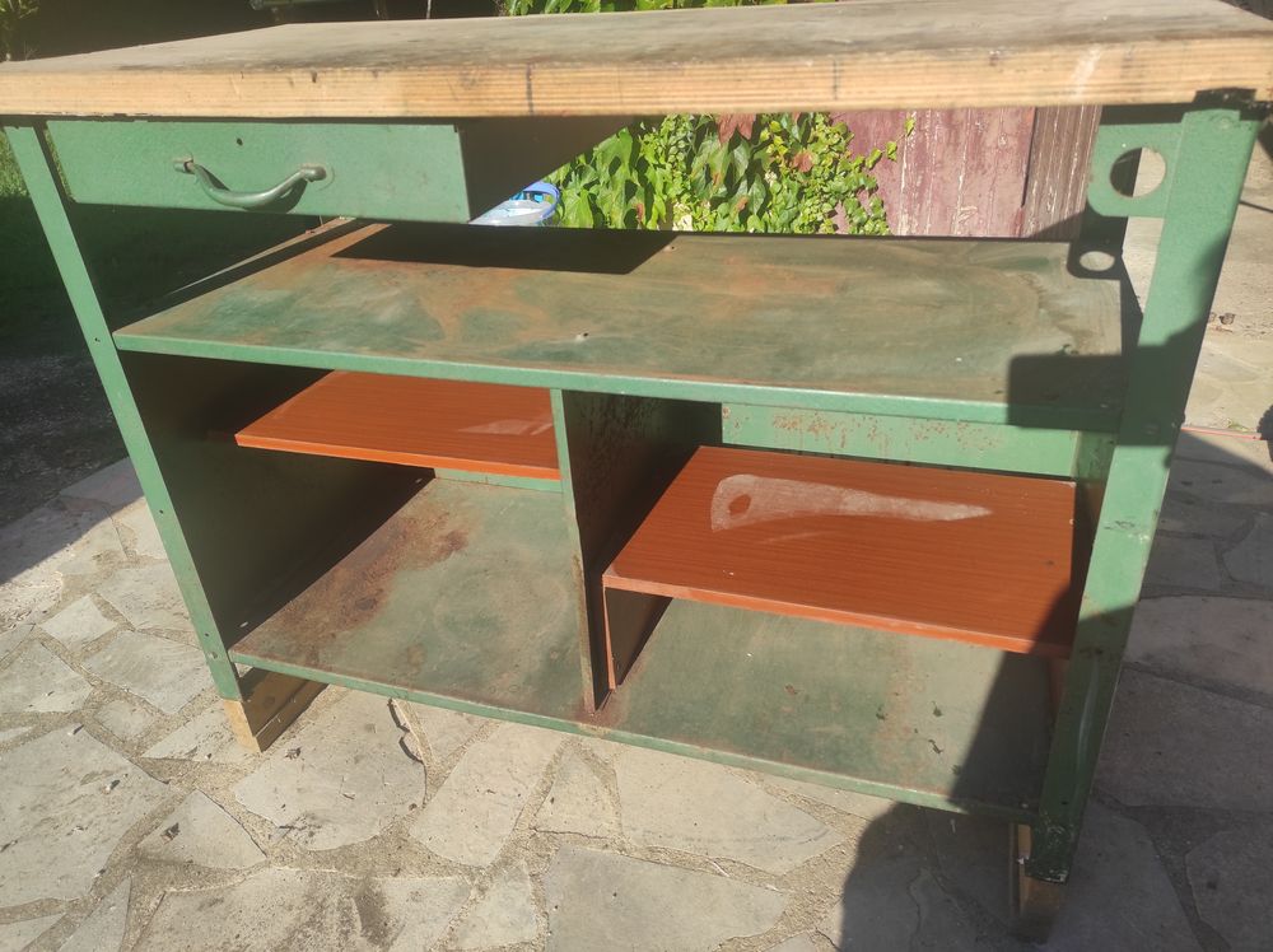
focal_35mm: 25
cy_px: 476
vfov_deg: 54.8
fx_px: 918
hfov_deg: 69.4
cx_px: 636
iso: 100
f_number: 1.89
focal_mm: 5.43
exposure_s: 1/1269
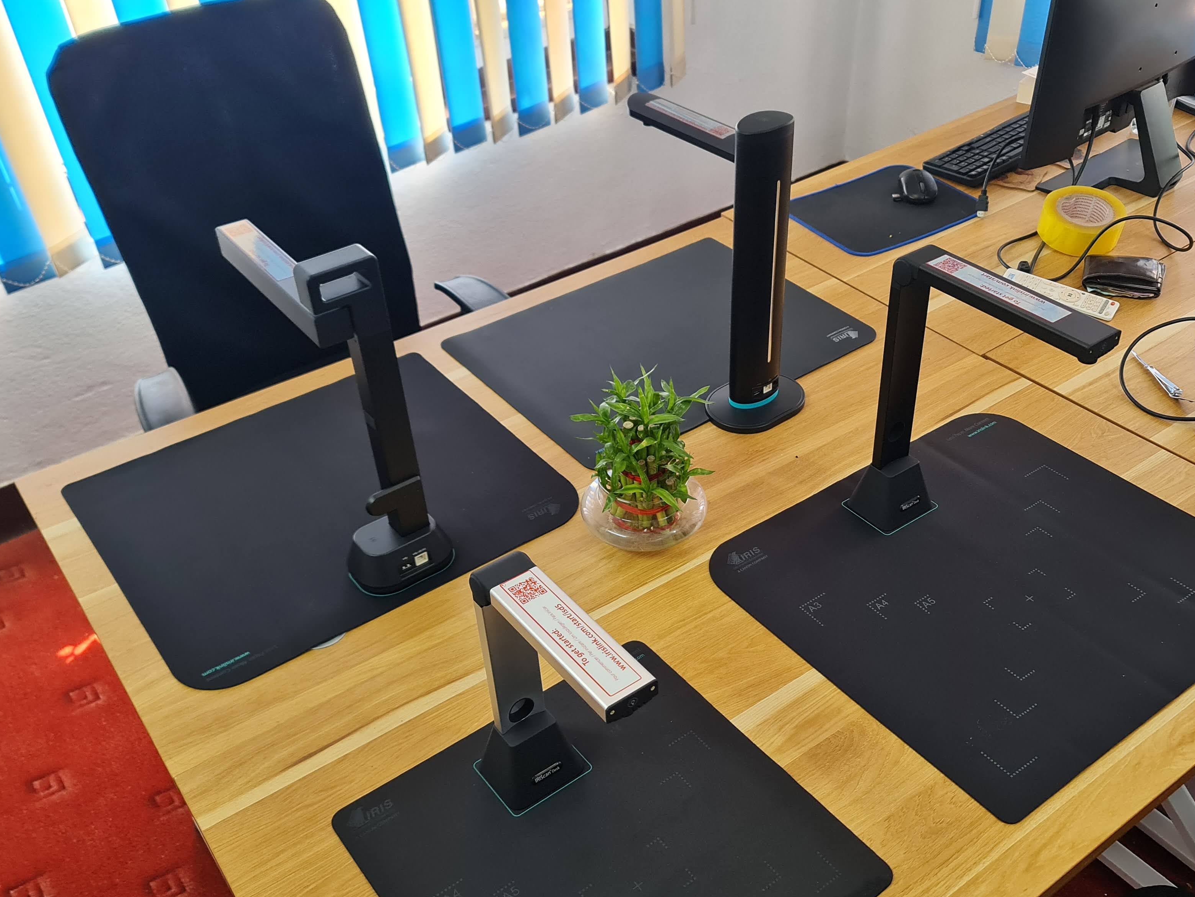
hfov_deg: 56.8
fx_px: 1105
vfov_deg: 44.0
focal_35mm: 32
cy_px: 518
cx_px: 637
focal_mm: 7
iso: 320
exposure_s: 1/100
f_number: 1.8
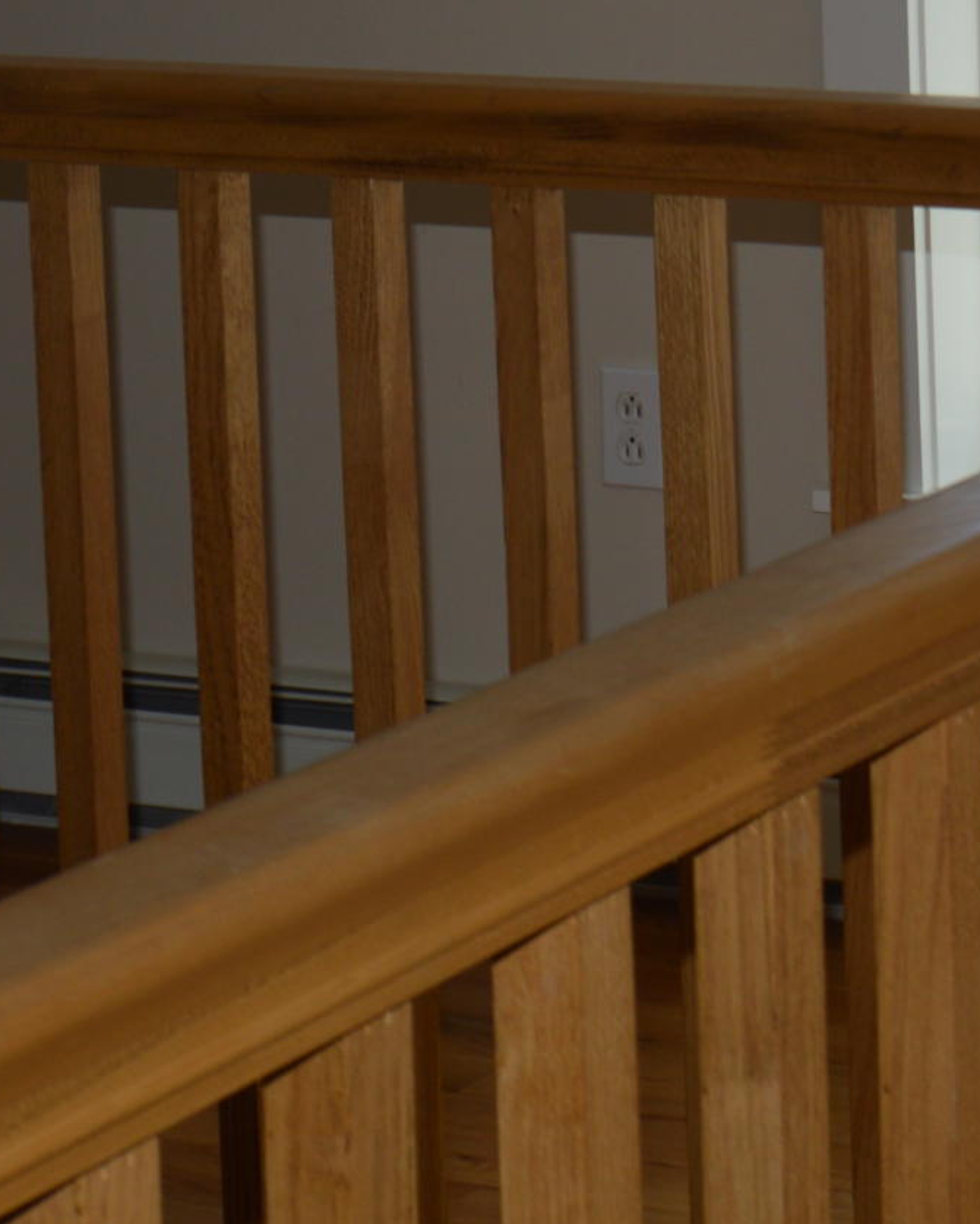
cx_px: 1733
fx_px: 4748
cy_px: -168
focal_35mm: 131
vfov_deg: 14.3
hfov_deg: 11.0
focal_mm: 26
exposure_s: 1/200
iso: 100
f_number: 6.3
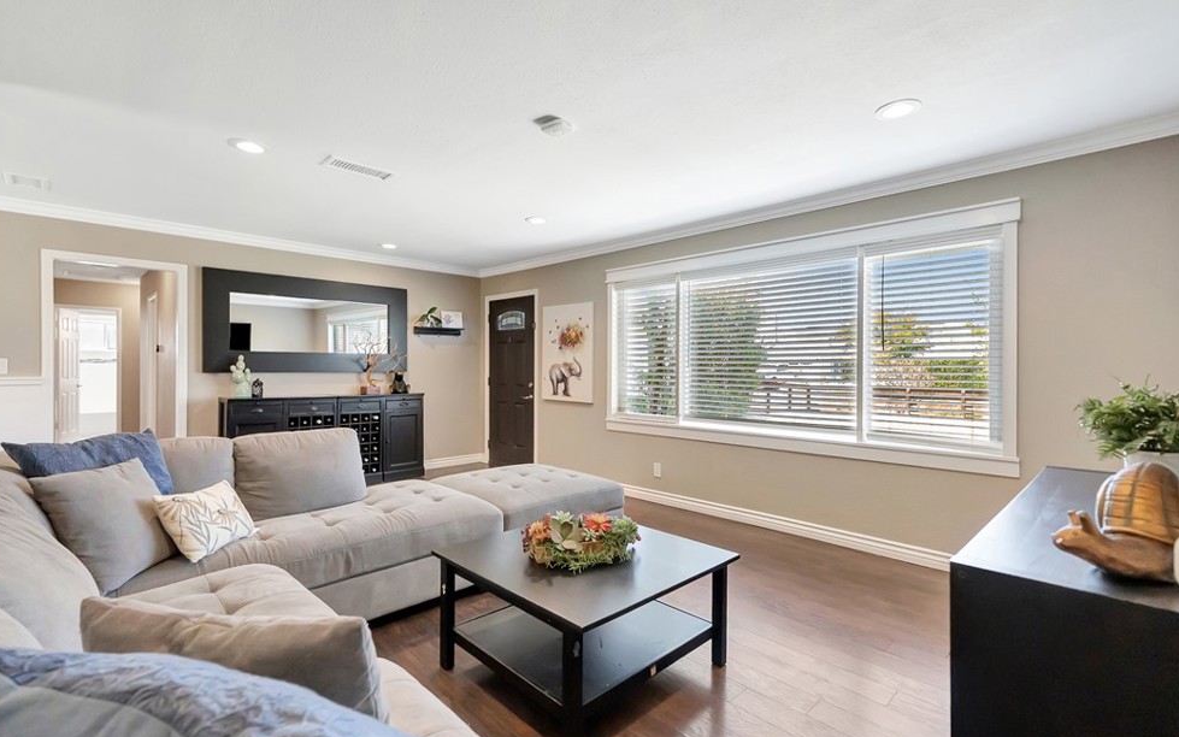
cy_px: 373
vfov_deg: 71.3
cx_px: 584
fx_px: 514
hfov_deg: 97.8
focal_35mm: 16
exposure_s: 1/320
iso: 800
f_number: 2.8
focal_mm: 10
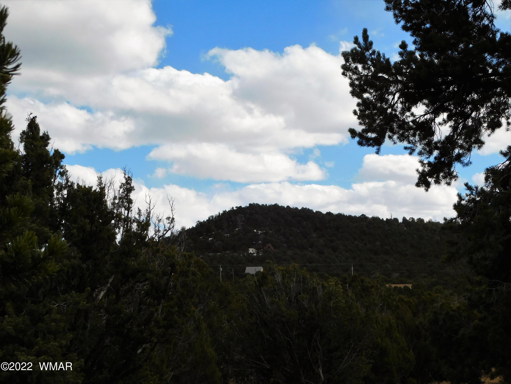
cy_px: 192
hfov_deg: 27.4
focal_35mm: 71
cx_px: 256
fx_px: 1048
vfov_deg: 20.7
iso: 125
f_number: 4.3
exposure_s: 1/1250
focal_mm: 12.6
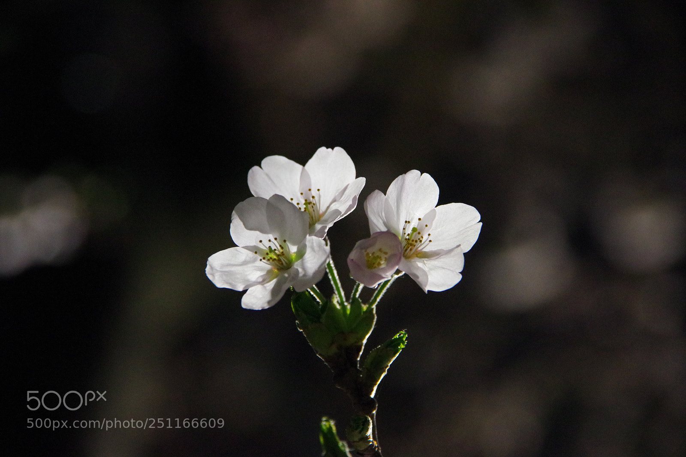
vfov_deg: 6.8
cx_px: 343
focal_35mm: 202
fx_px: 3848
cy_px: 228
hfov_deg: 10.2
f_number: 5.6
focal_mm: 135
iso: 6400
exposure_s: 1/25
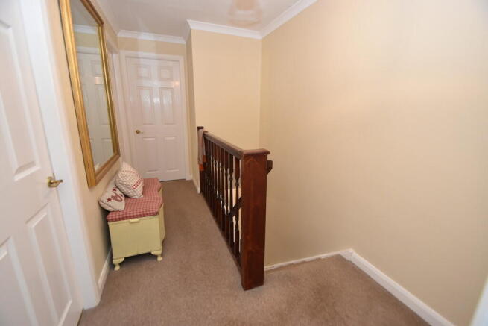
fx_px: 203
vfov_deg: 77.4
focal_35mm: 15
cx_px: 244
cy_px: 163
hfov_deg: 100.4
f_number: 3.5
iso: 1250
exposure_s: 1/60
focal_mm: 10
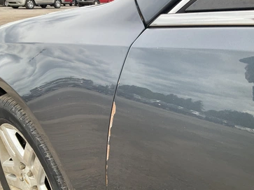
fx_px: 235
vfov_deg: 44.1
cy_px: 95
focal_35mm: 32
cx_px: 131
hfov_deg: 56.8
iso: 25
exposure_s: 1/397
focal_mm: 3
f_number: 1.8
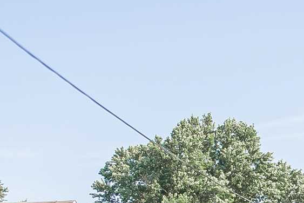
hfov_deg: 15.2
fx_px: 1107
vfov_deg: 10.1
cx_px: 346
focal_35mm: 131
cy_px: 315
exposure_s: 1/4000
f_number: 2.8
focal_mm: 24
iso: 500
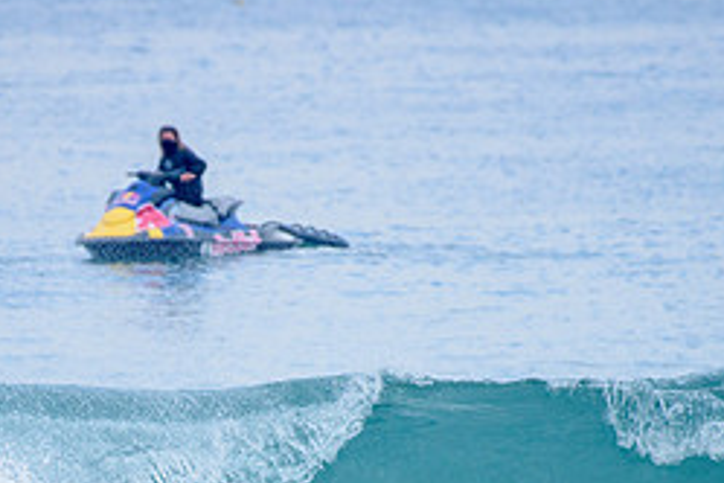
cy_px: 540
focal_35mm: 1167
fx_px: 23468
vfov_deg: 1.2
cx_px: 204
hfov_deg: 1.8
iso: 400
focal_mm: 500
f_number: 5.6
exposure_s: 1/2000
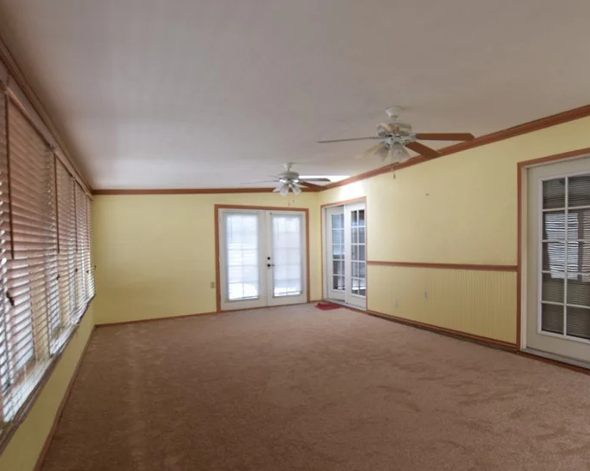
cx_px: 375
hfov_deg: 76.0
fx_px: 367
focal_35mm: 21
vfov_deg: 65.3
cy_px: 263
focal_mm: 10
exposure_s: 1/100
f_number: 5
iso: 400
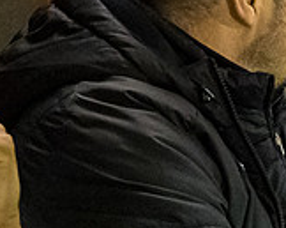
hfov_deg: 4.0
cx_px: 162
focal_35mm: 486
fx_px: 4106
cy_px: 67
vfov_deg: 3.2
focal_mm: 83
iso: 6400
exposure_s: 1/400
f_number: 2.8
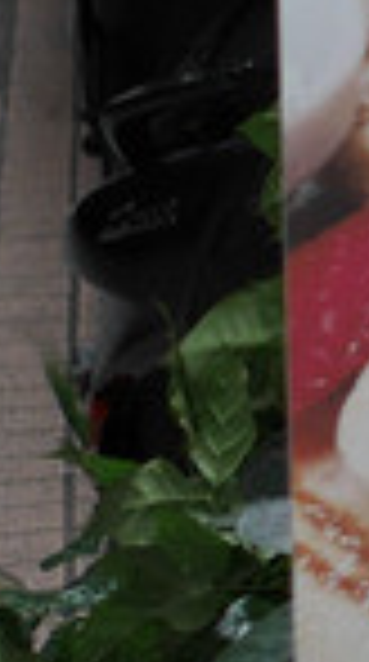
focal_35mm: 223
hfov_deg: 4.3
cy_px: -243
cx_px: 2142
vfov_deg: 9.5
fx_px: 3904
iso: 200
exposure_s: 1/200
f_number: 2.2
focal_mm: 15
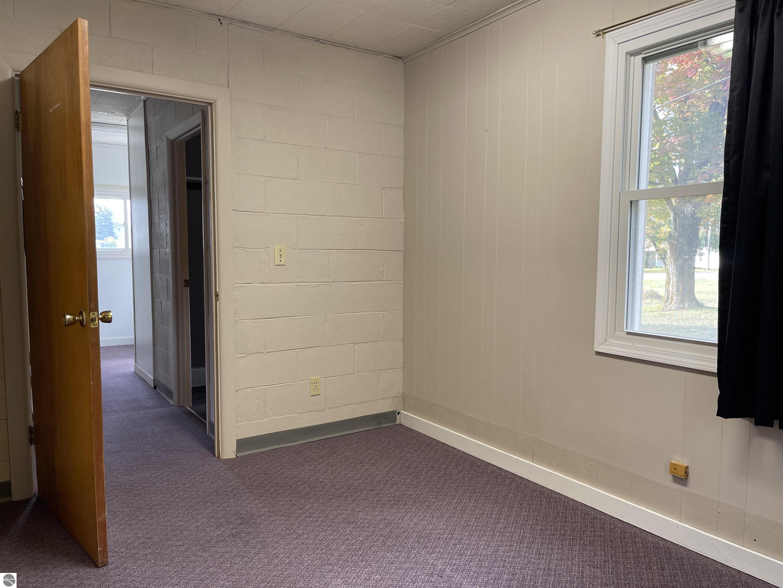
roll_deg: -0.1
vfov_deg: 53.1
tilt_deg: -4.6
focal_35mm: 26
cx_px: 392
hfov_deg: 67.3
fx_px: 588
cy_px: 294
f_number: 1.6
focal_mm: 5.1
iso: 80
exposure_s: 1/60
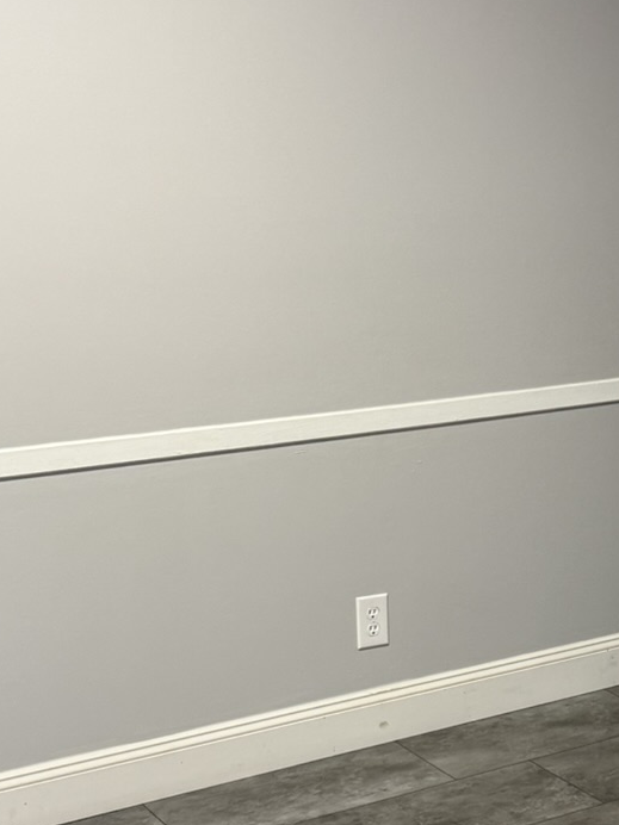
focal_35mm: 71
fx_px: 1693
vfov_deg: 27.2
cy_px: 573
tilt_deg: -15.9
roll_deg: +1.0
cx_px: 631
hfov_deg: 20.0
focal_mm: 6.76
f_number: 1.78
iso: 250
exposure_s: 1/60
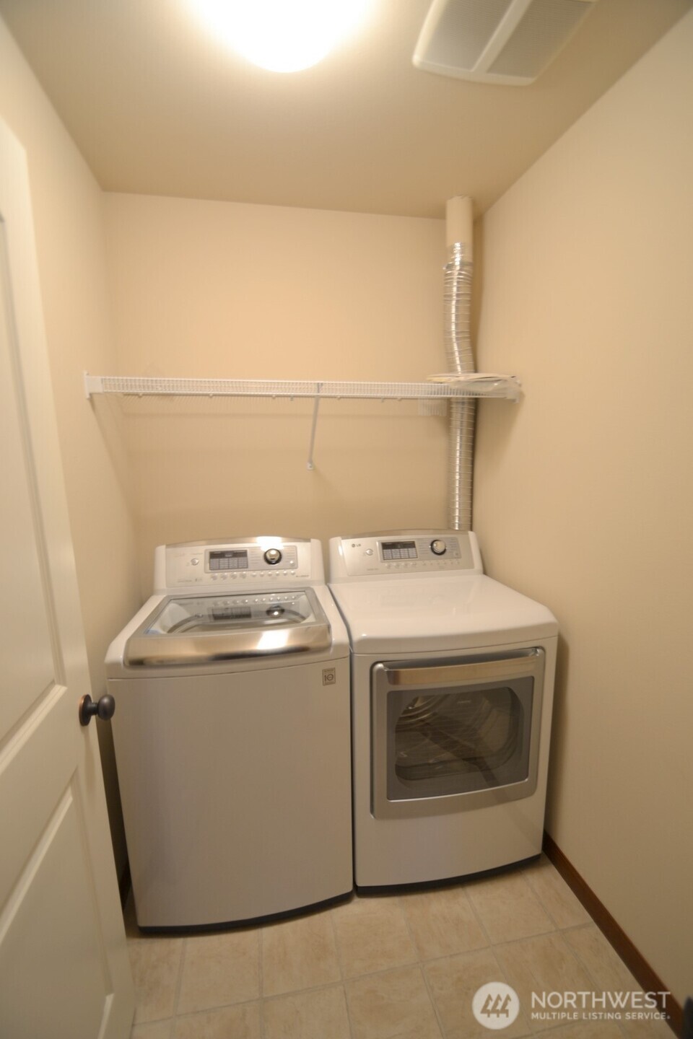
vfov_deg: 100.4
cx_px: 346
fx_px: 433
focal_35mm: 15
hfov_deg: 77.3
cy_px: 520
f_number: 3.5
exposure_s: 1/5
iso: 100
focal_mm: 10
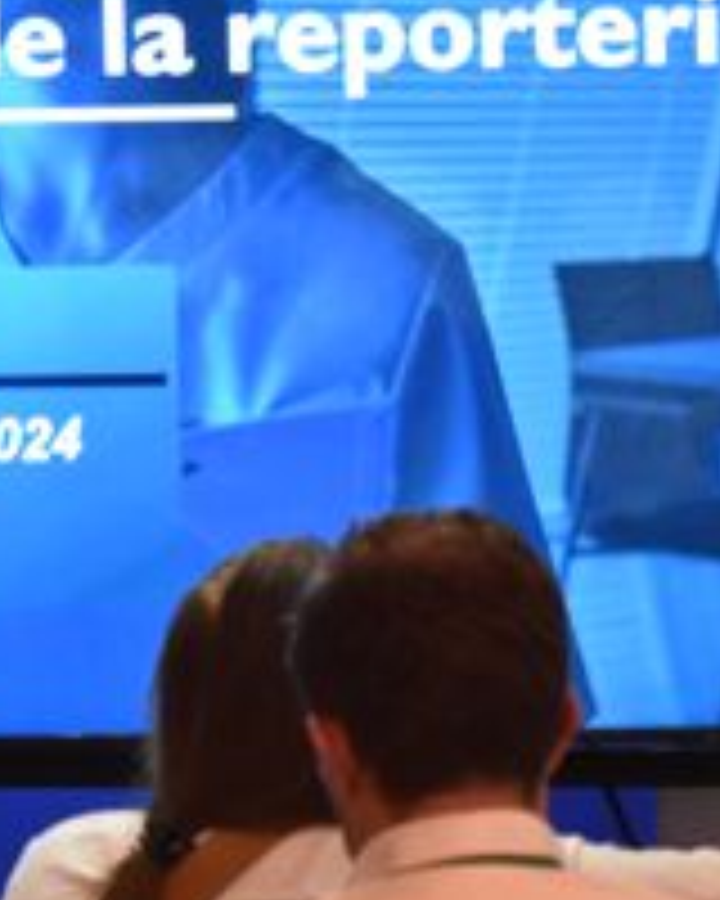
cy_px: 286
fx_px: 13158
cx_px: 432
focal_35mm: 494
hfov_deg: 3.1
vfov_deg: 3.9
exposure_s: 1/80
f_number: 4.5
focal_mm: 100
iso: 1600
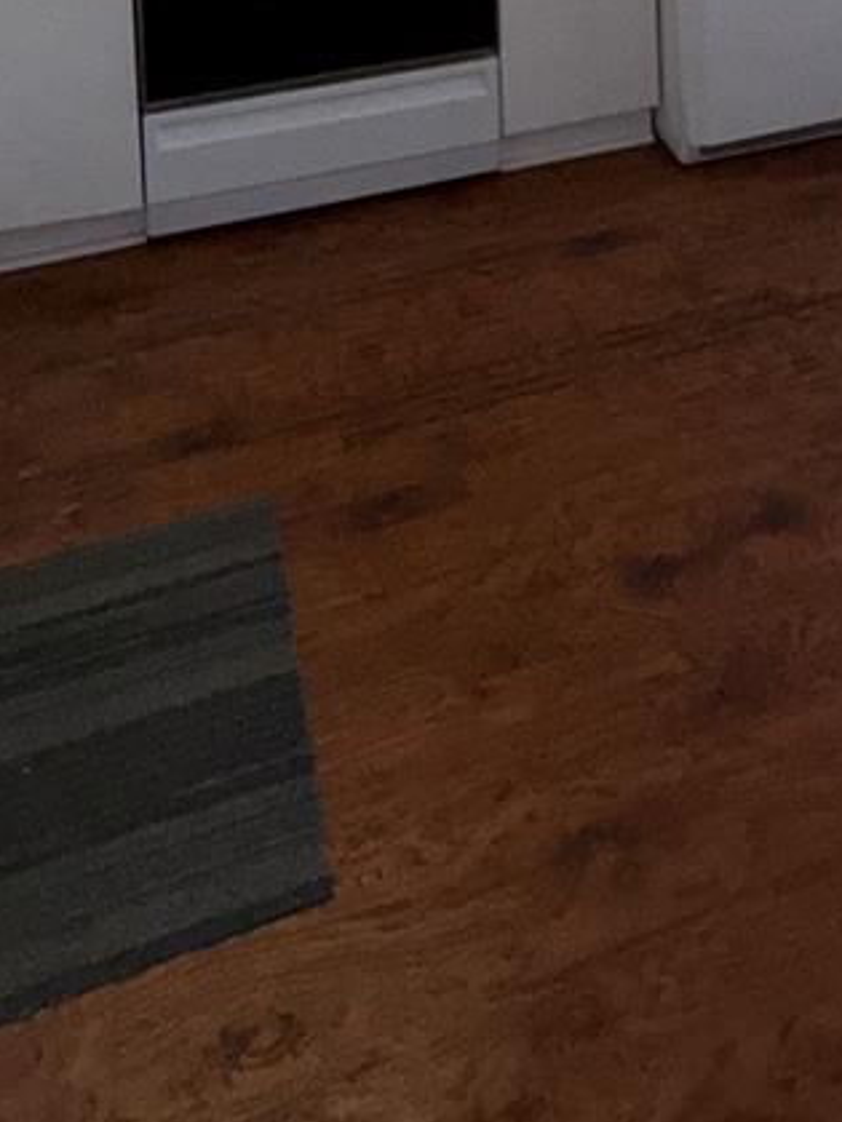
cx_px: 559
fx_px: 1297
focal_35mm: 40
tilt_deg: -2.6
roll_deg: +1.5
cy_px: -438
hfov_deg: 35.6
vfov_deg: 31.6
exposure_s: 1/120
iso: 80
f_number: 2.2
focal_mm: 2.22
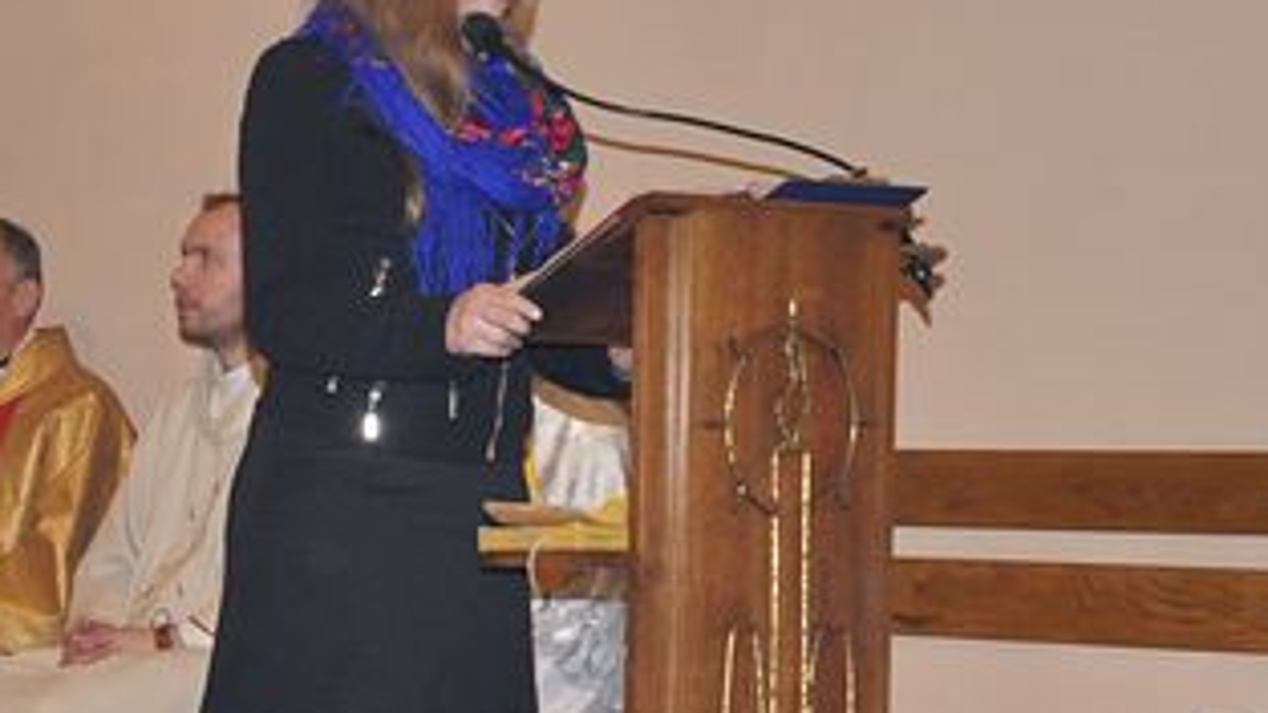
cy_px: 456
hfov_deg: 14.5
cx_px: -69
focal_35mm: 145
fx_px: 4875
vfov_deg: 8.4
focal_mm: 34
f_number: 5.6
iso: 800
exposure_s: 1/60
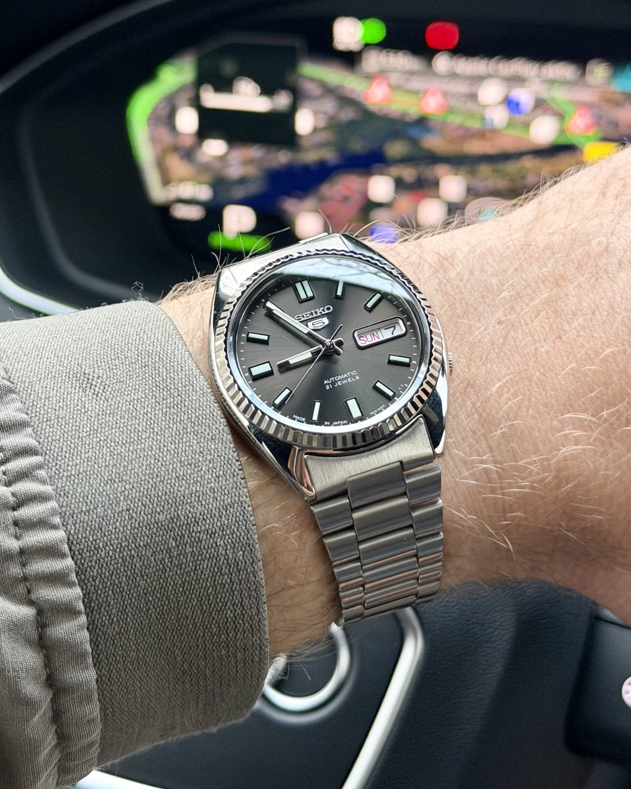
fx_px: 1191
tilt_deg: -24.8
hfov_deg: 29.7
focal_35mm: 51
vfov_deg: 36.7
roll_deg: +0.3
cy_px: 416
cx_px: 319
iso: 320
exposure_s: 1/40
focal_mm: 6.76
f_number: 1.78
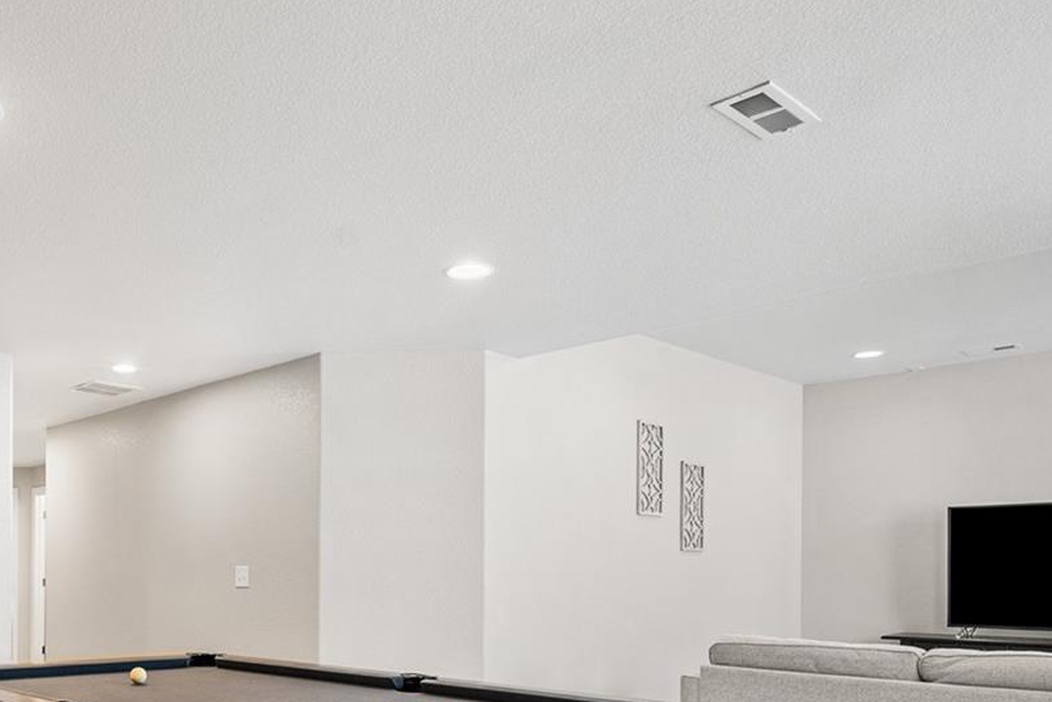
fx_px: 935
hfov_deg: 56.0
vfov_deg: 39.1
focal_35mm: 32
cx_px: 268
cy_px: 590
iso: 200
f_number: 8
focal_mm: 16
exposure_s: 1/1.25
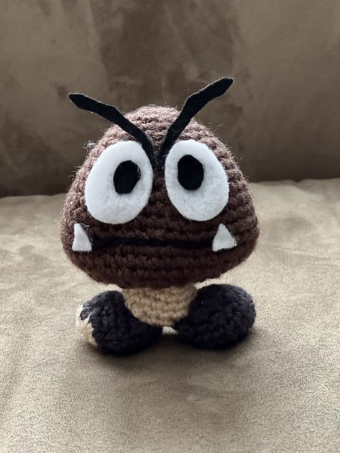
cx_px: 170
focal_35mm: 77
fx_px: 1008
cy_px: 226
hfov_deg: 19.1
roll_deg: +2.0
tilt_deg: -19.7
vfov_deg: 25.3
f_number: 2.8
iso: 500
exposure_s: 1/15
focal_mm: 9
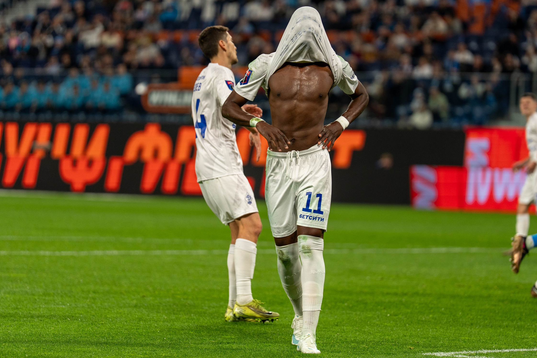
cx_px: 310
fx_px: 3534
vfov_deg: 5.8
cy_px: 160
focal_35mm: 237
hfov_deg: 8.7
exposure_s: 1/1000
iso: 800
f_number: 2.8
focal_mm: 191
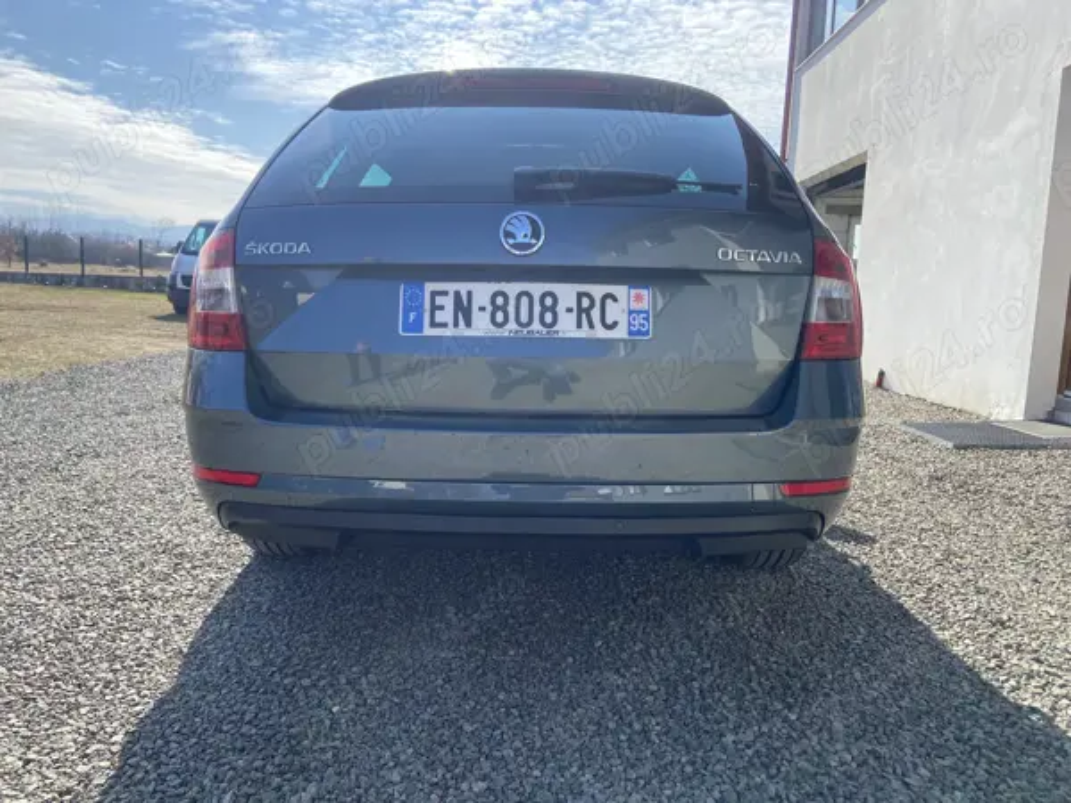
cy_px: 402
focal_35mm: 26
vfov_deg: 53.1
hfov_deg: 67.3
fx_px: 804
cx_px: 536
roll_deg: -0.8
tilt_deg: -9.3
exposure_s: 1/1608
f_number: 1.8
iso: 32
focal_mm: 4.25
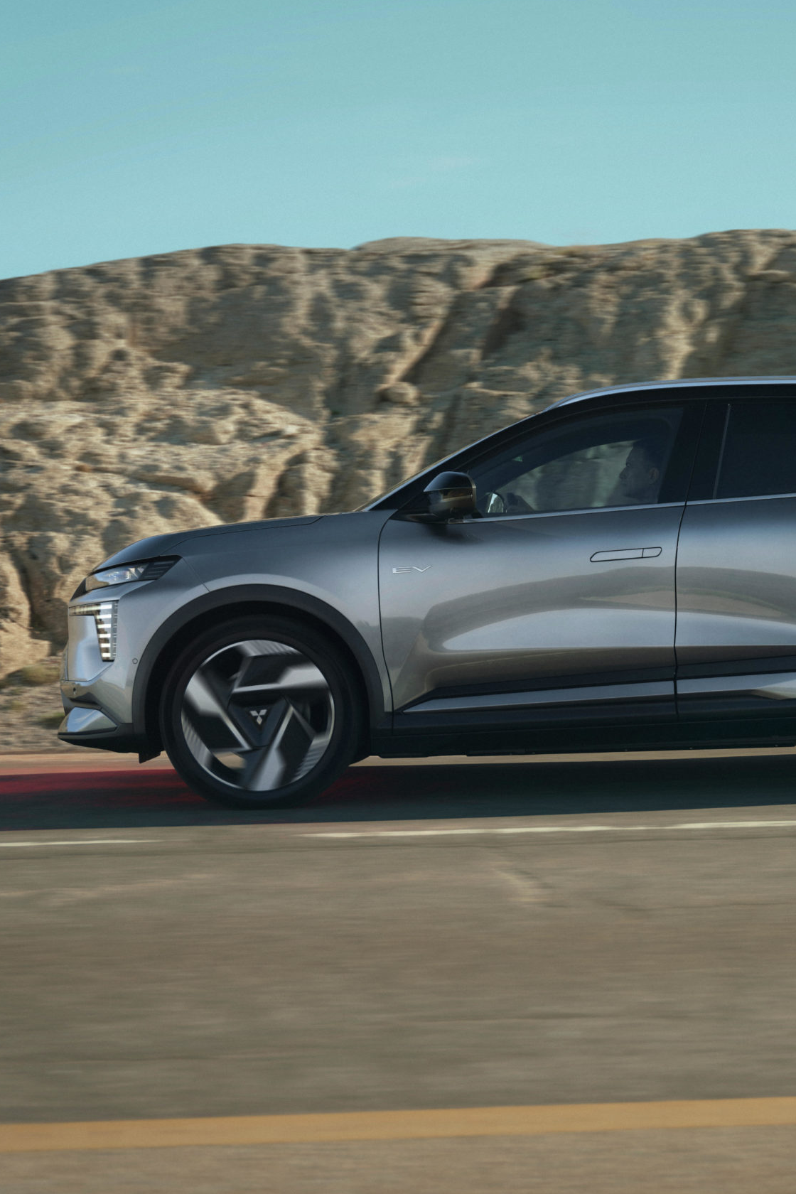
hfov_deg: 20.8
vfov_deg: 31.3
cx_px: 689
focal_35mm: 64
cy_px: 590
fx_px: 2128
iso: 100
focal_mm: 42.1
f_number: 3.2
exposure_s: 1/320
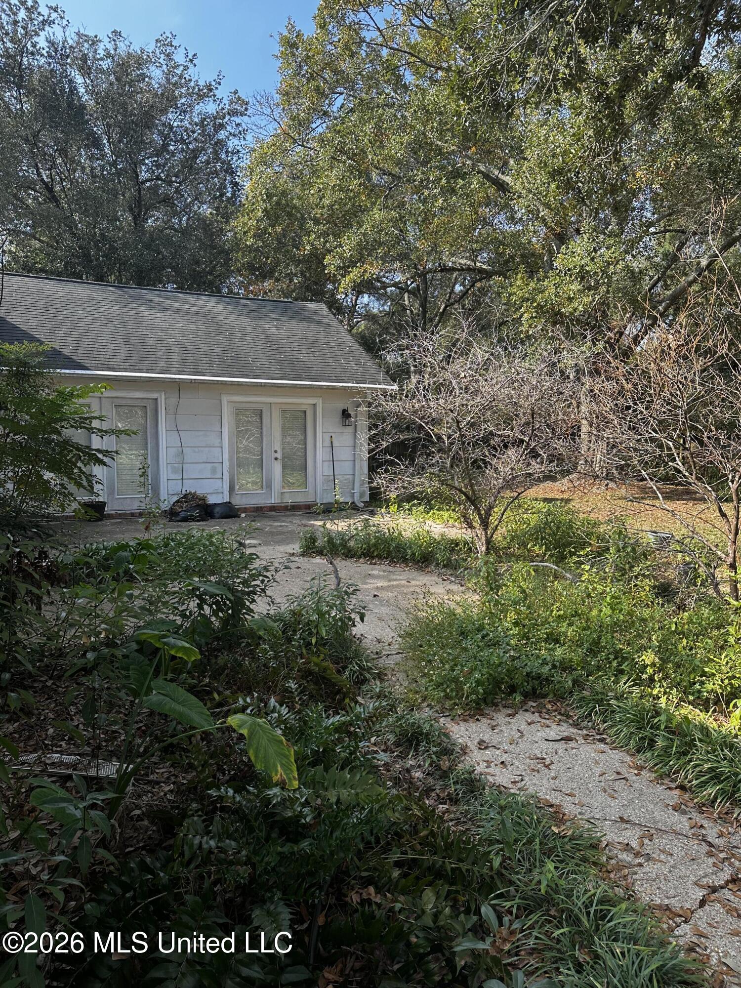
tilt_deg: -5.4
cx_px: 370
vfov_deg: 71.6
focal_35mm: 24
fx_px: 685
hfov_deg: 56.8
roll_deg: -1.5
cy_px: 494
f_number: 1.78
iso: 80
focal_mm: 6.86
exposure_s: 1/779
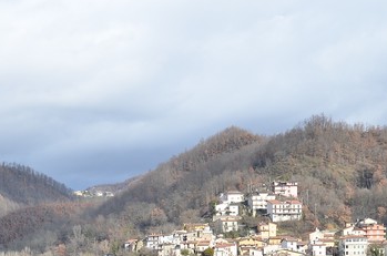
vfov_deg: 15.5
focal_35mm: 85
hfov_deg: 22.9
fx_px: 912
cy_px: 288
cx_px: -7
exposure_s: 1/500
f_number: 11
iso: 400
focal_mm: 22
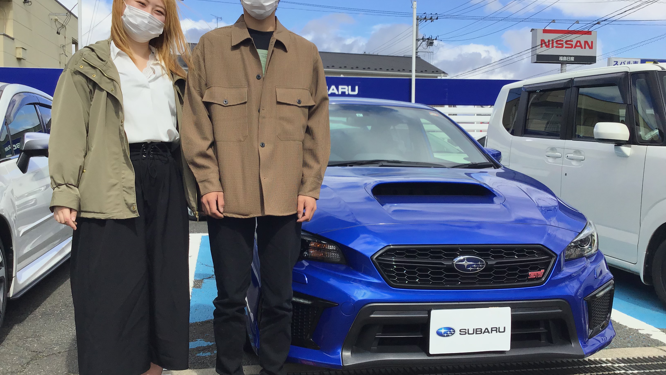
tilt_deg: -4.3
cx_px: 331
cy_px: 181
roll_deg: -0.7
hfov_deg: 58.0
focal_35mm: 34
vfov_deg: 34.7
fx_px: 600
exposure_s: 1/1359
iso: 25
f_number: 2.4
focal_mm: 3.3
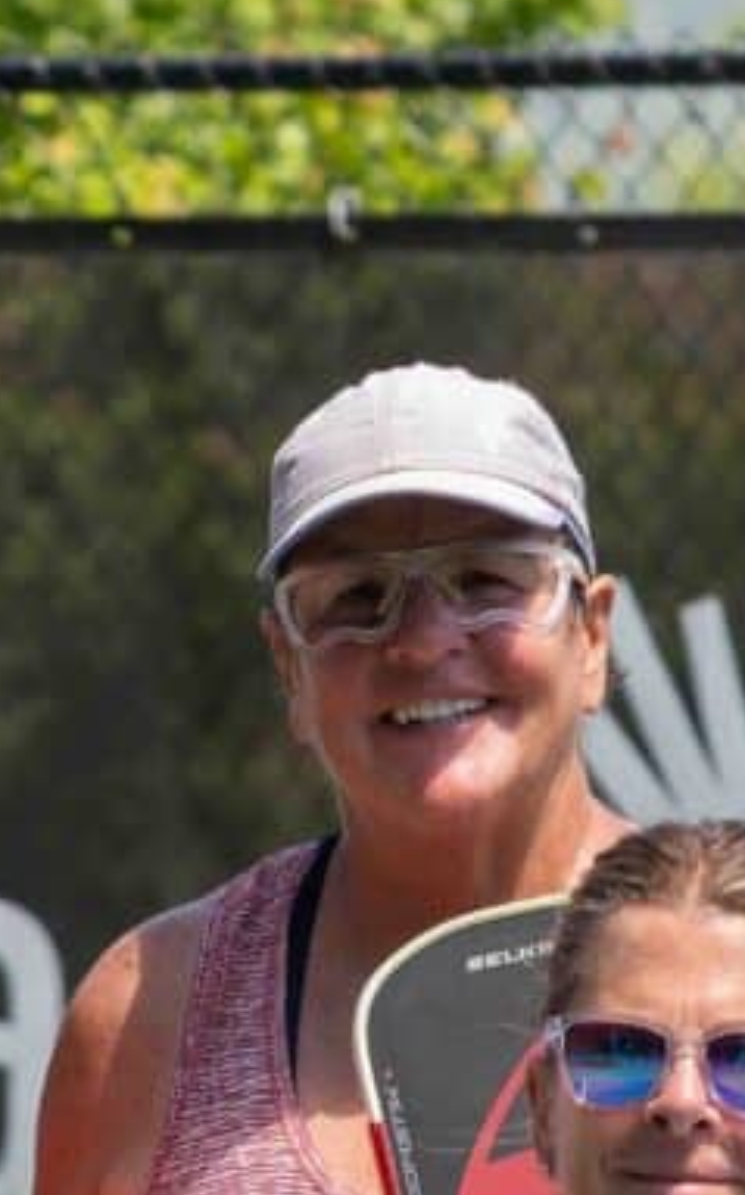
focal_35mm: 634
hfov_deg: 2.1
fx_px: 20619
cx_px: -673
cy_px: 1615
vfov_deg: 3.3
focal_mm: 93
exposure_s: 1/1250
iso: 500
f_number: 4.5
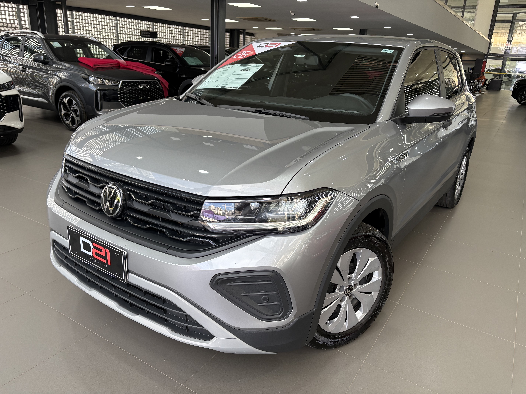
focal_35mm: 26
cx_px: 263
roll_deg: -1.9
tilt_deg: -18.7
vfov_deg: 53.1
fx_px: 395
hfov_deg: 67.3
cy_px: 197
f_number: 1.6
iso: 64
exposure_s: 1/270
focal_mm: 5.96
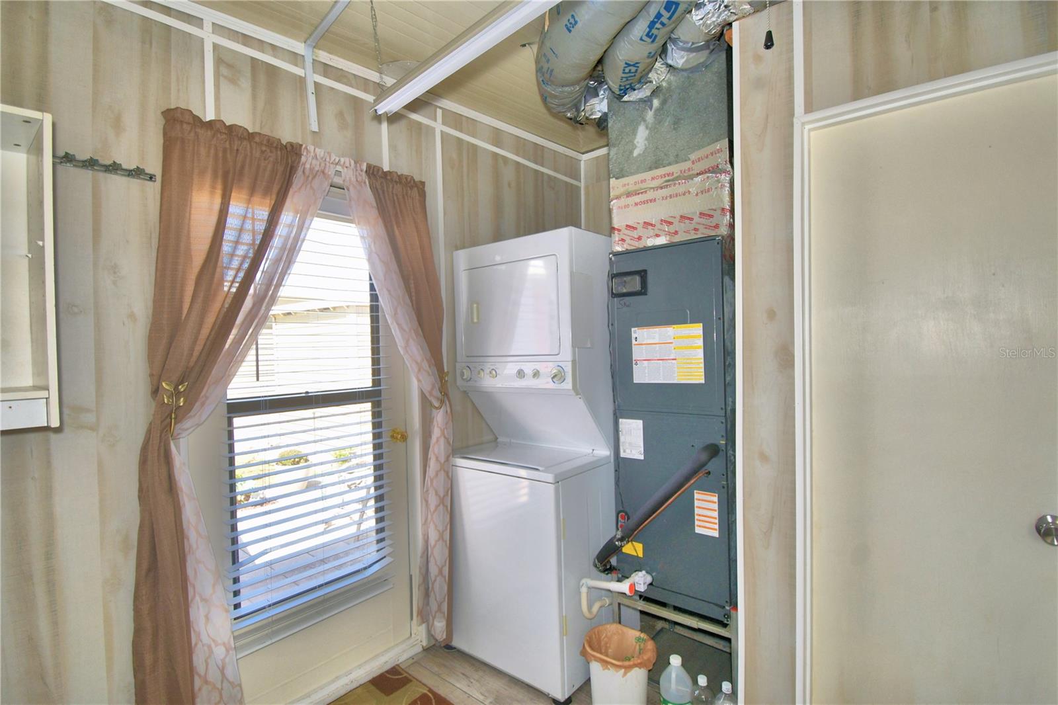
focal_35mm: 17
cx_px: 529
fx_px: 499
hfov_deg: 93.3
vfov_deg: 70.4
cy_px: 352
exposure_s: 1/60
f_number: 4.8
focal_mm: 11.5
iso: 110
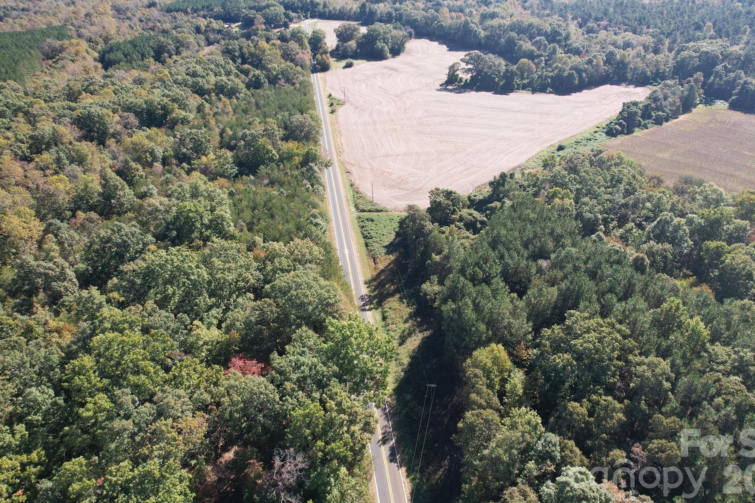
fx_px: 503
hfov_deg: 73.7
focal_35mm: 24
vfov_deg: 53.1
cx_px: 397
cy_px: 233
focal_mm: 8.38
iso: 130
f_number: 2.8
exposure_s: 1/640
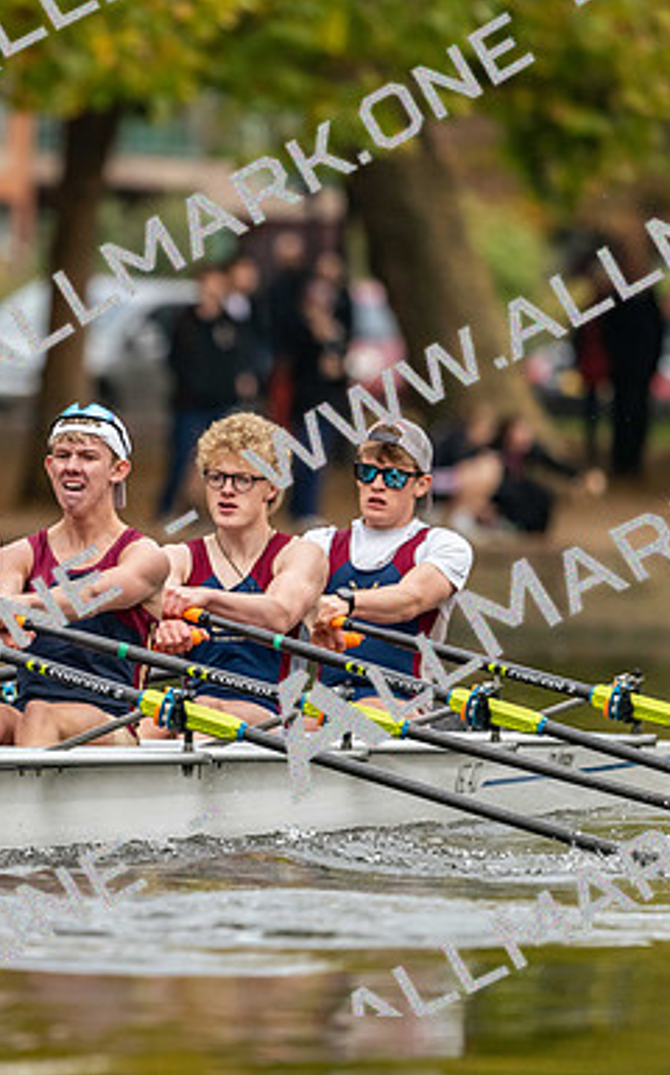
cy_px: 538
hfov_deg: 2.1
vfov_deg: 3.4
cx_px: 39
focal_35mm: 615
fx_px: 18001
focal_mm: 400
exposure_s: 1/2500
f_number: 4.5
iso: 2000
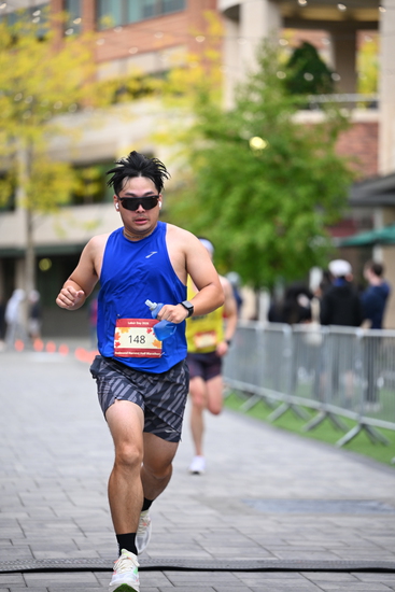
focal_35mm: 130
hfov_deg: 10.6
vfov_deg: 15.8
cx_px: 198
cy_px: 296
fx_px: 2138
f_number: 2.8
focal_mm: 130
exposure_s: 1/1600
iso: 1000
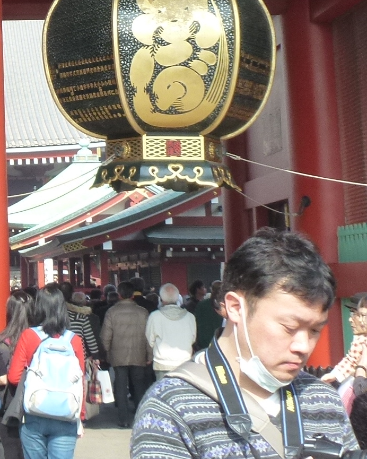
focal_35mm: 104
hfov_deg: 13.7
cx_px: -217
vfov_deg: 18.2
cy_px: 46
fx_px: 1412
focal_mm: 6.4
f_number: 4
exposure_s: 1/250
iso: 160
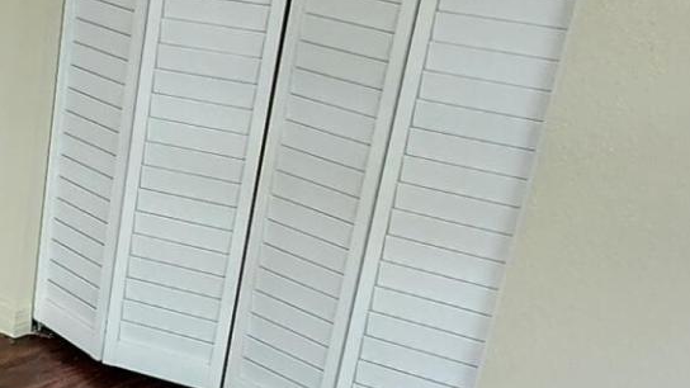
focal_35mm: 75
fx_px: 1372
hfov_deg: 24.4
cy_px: 491
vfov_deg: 15.4
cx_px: -225
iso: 160
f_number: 2.2
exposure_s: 1/60
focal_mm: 2.2
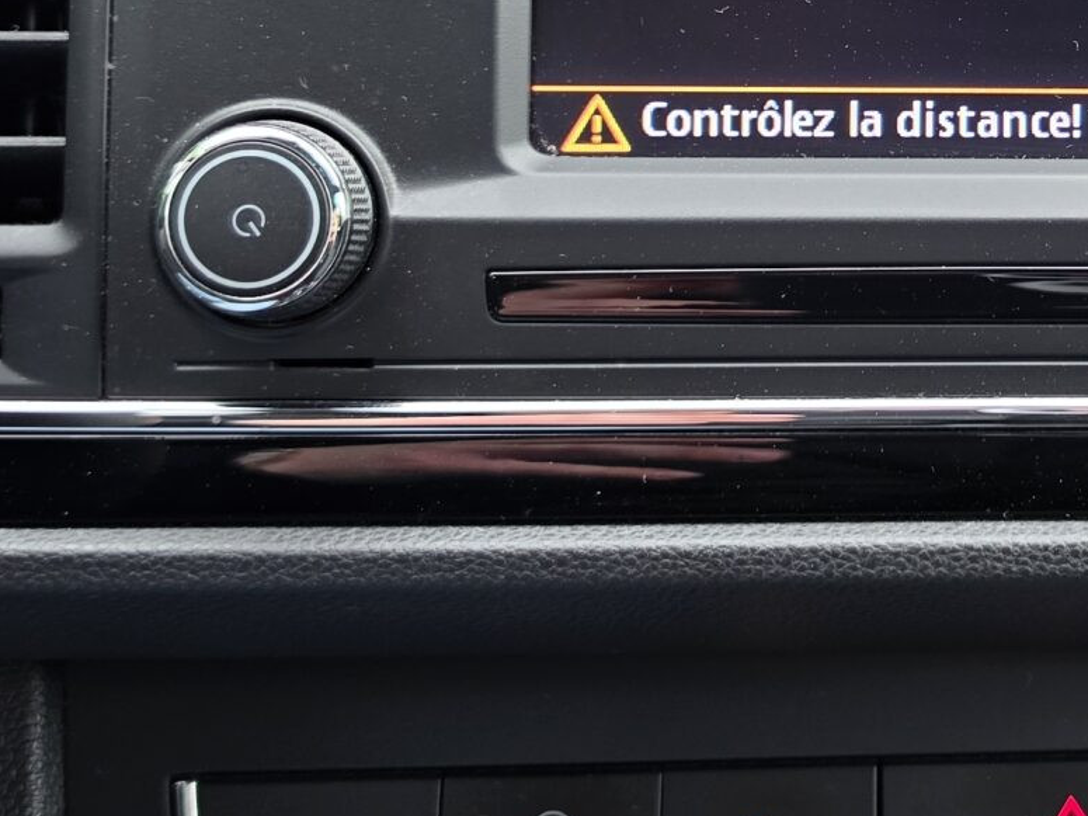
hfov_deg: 24.5
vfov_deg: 18.9
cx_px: 1098
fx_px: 2388
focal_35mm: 76
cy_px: 17
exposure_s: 1/50
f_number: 1.4
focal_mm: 6.5
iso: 32
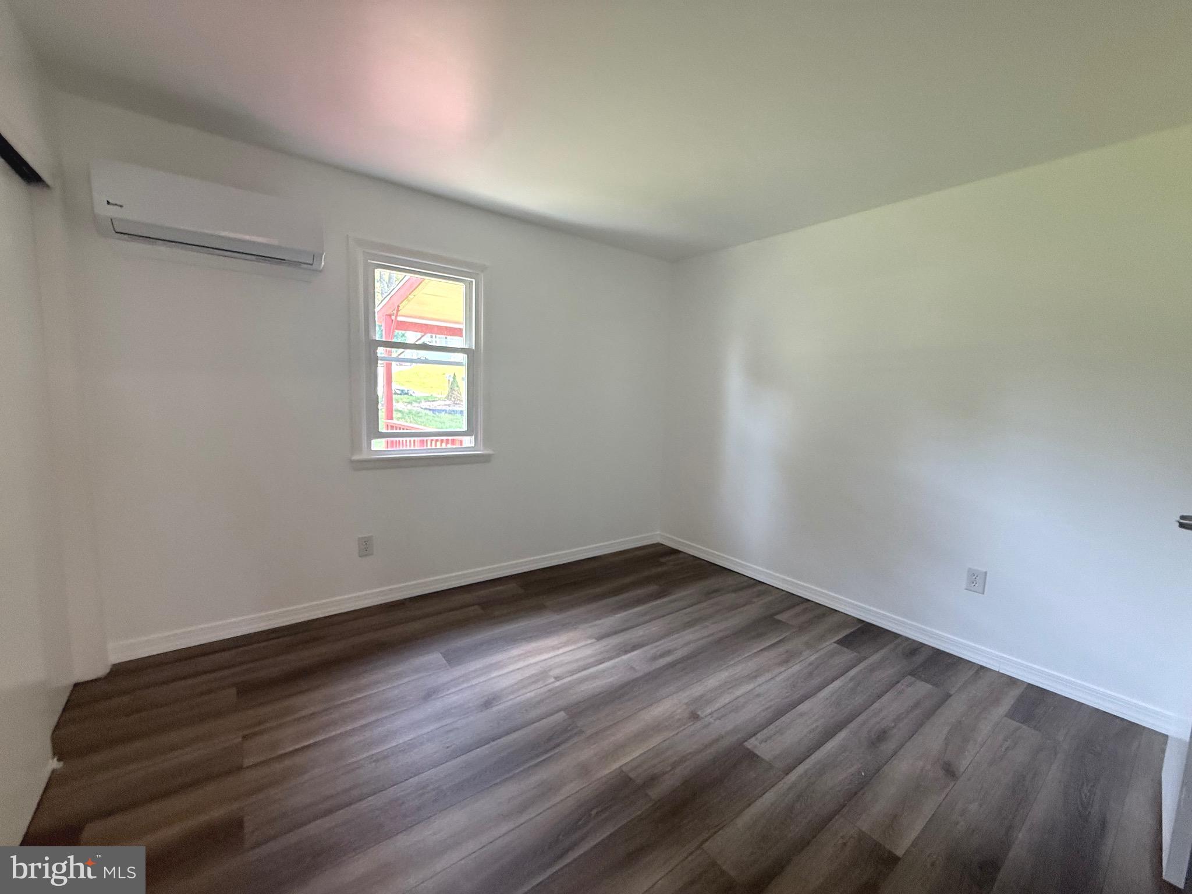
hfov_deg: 102.1
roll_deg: -2.7
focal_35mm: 14
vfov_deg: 85.7
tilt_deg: -7.3
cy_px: 447
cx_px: 596
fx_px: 482
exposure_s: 1/120
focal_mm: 2.22
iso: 250
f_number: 2.2
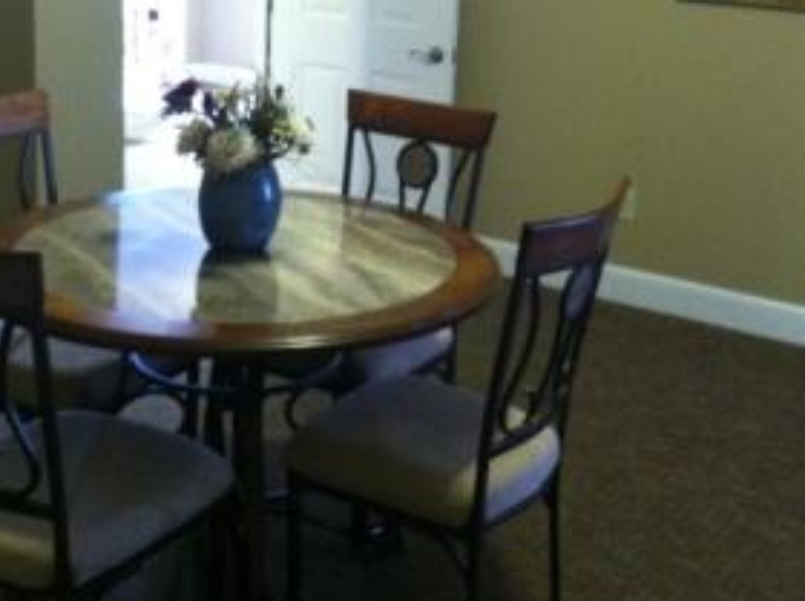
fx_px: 1300
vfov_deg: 25.7
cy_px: 157
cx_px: 457
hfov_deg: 34.4
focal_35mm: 56
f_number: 2.8
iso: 500
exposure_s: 1/15
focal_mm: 3.85
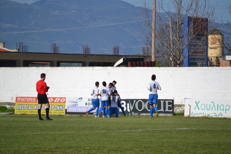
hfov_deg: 6.9
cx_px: 116
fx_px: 1925
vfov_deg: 4.6
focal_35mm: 300
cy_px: 77
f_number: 7.1
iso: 360
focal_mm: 200
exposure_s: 1/2000
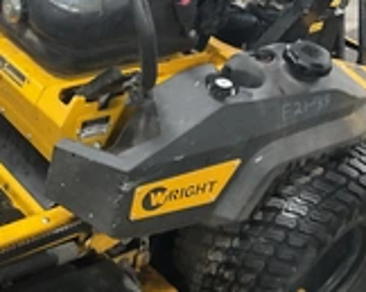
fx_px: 757
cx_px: 36
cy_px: 88
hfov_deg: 26.3
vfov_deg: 21.7
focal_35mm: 70
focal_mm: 3
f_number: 1.8
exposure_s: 1/40
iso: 250
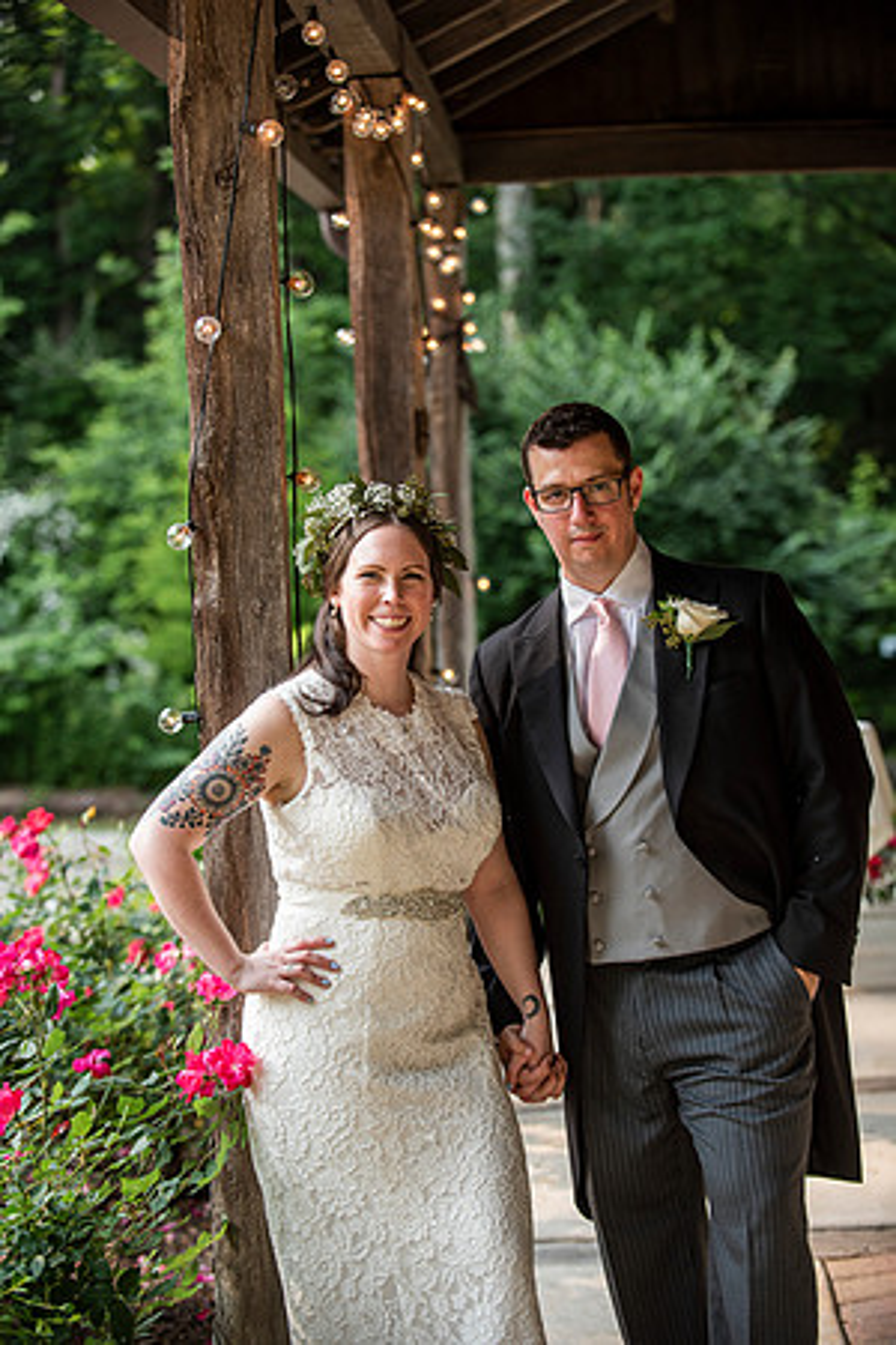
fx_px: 2986
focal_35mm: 80
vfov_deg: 25.4
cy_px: 672
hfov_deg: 17.1
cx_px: 448
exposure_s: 1/800
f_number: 3.2
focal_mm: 80
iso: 400
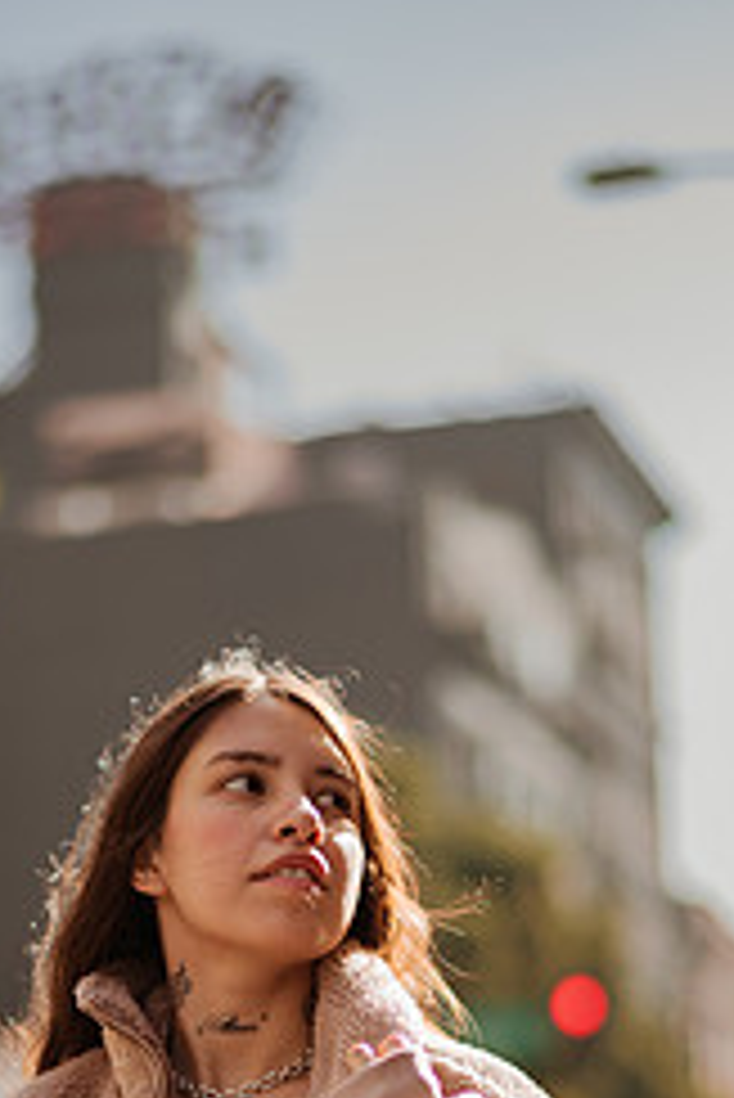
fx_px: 3268
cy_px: 999
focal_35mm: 107
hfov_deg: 12.8
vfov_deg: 18.7
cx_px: 338
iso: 50
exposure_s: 1/2500
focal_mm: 58
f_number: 1.4
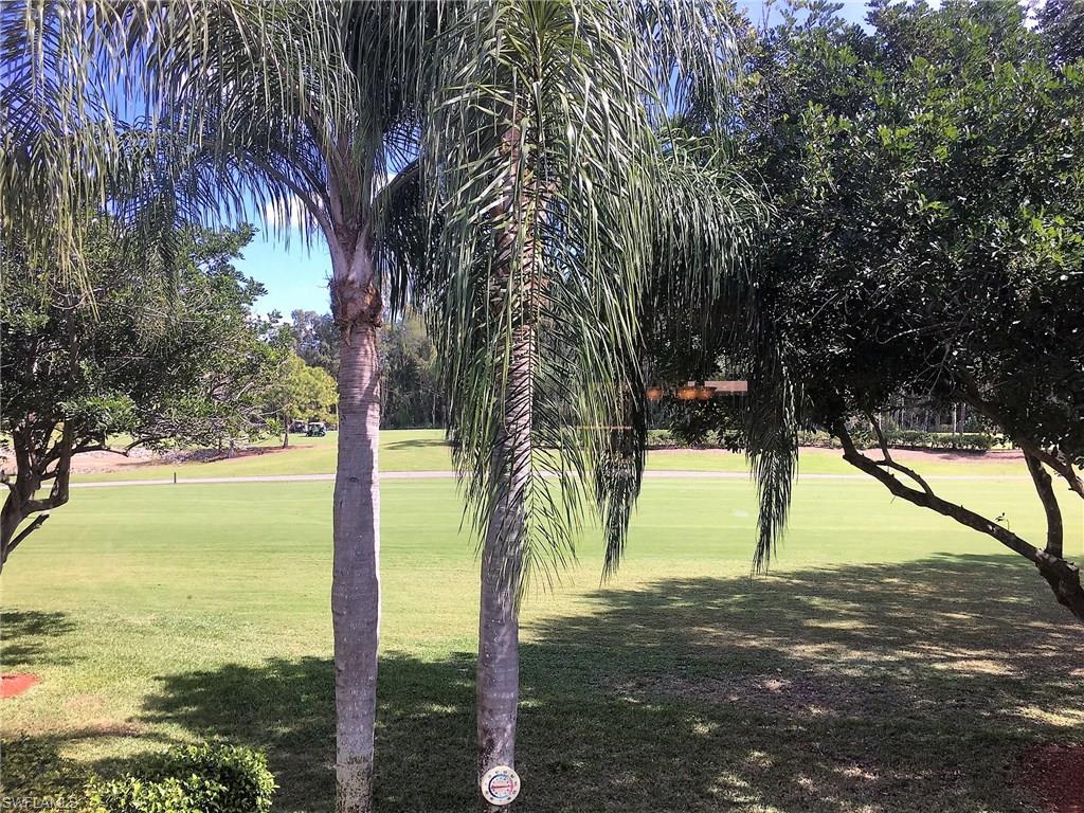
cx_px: 542
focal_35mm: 29
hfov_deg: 61.7
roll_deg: -0.3
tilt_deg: +1.0
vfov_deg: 48.2
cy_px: 406
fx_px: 908
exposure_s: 1/256
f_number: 2.2
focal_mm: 4.15
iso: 25
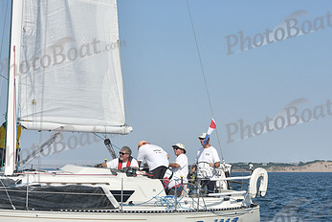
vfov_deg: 11.7
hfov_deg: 17.5
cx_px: 176
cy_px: 181
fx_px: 1080
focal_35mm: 117
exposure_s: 1/1250
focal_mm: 70
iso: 320
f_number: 10
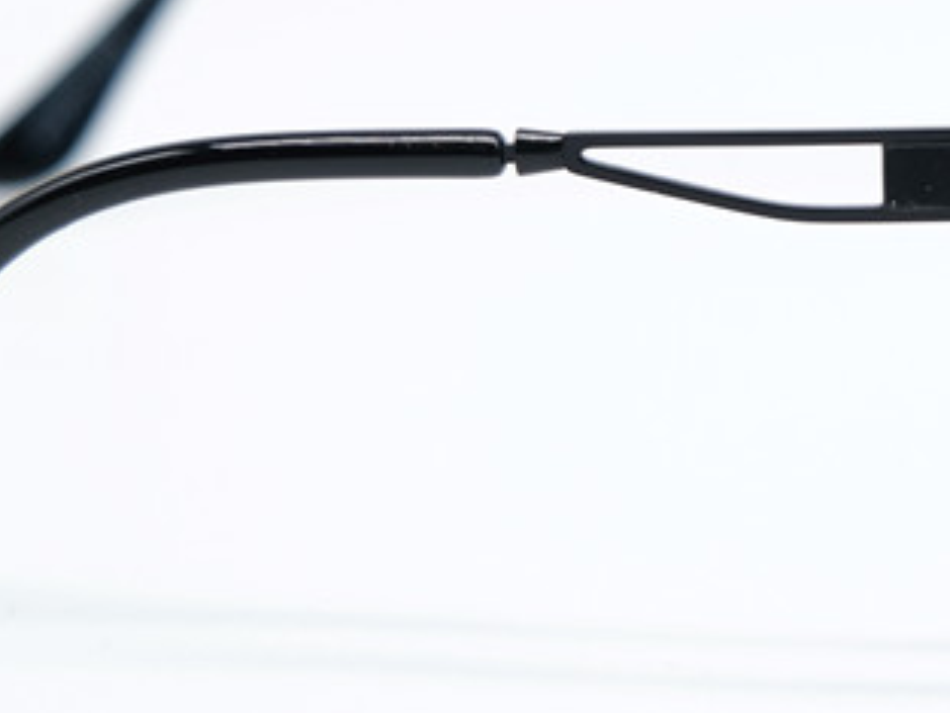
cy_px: 118
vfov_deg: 8.2
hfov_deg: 10.8
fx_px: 4969
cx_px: 926
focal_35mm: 181
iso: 160
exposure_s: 1/150
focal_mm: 39
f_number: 4
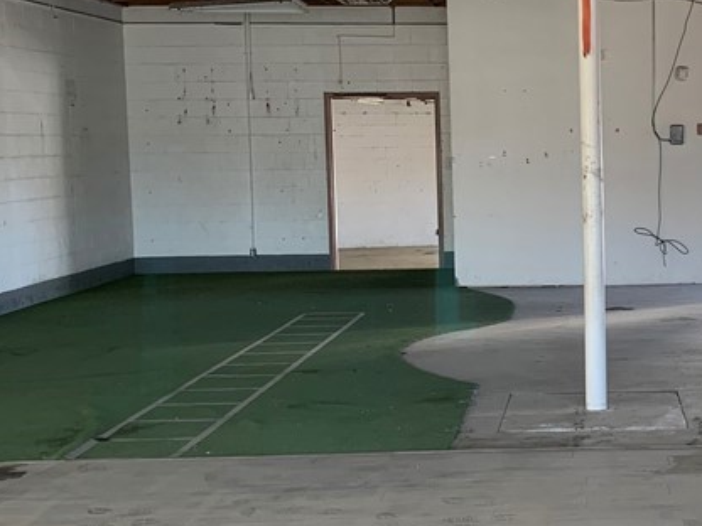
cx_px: 614
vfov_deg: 22.9
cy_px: 261
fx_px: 1298
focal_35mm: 64
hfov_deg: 29.2
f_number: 1.8
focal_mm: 4.25
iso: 100
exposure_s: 1/60
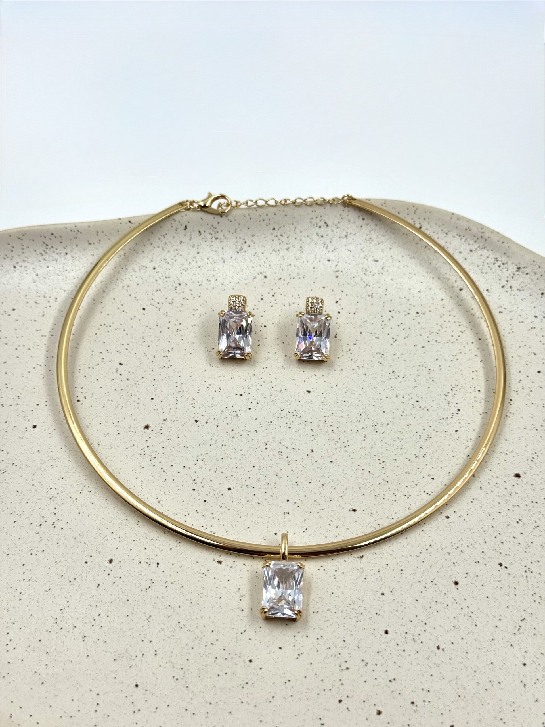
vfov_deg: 39.7
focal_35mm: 48
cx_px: 272
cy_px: 364
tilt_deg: -52.3
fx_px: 1008
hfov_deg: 30.3
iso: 64
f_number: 1.78
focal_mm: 6.76
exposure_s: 1/1263
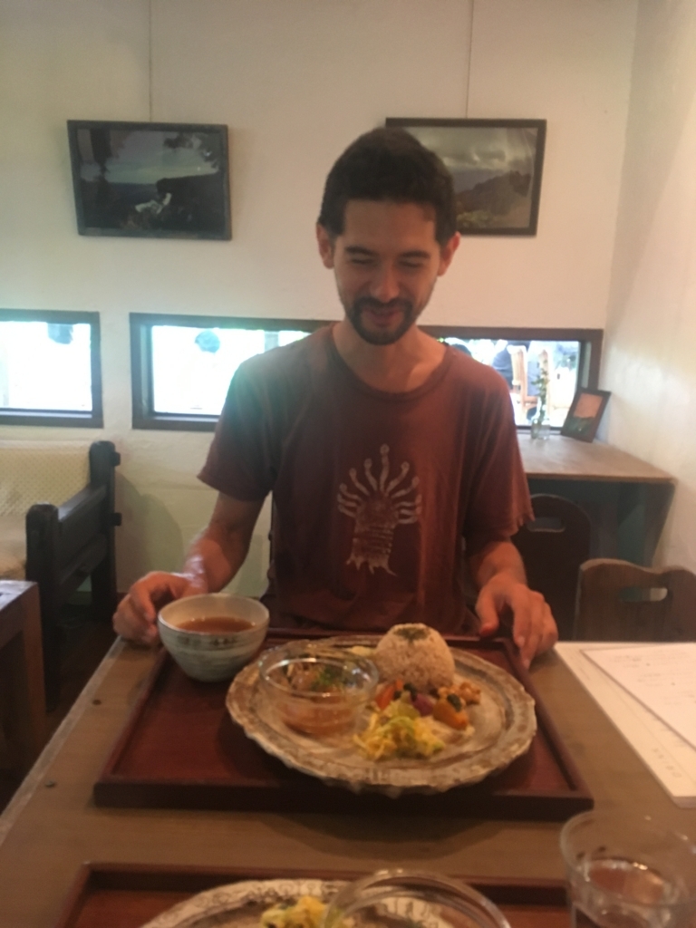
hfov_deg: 48.2
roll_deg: -1.8
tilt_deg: -10.5
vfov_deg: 61.7
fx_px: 777
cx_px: 348
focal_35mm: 29
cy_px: 464
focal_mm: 4.15
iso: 200
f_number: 2.2
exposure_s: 1/15
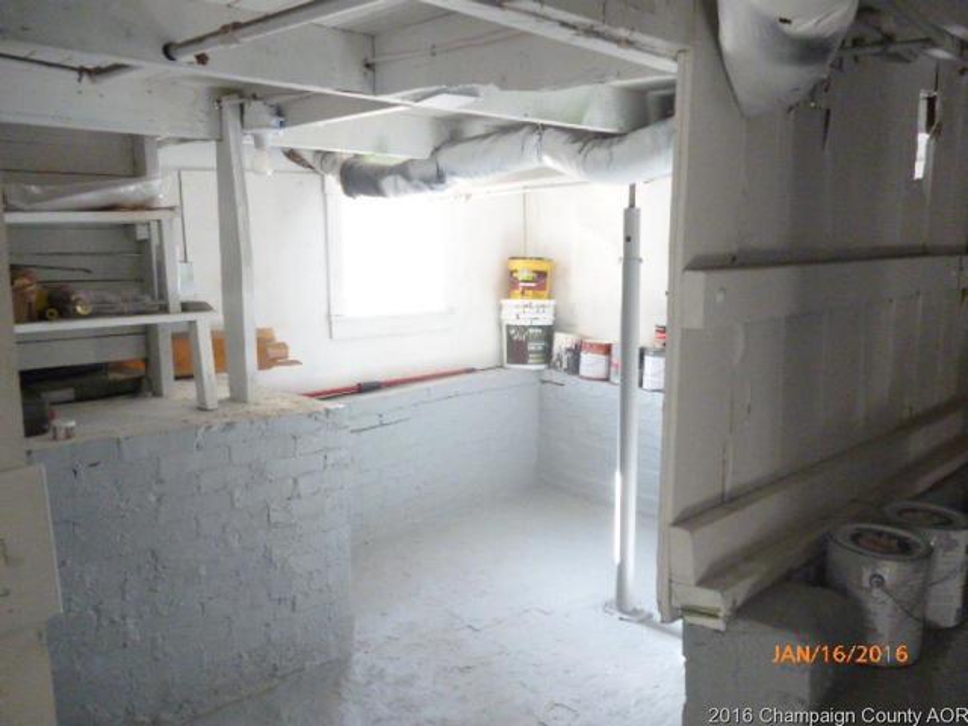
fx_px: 783
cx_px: 484
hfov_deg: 63.4
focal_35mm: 28
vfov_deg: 49.7
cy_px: 363
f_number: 3.1
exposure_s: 1/50
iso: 800
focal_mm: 5
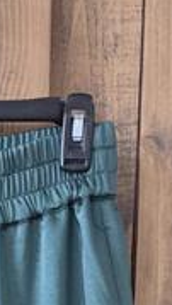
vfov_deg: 15.6
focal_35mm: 105
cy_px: 630
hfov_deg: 11.4
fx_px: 849
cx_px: -30
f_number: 1.4
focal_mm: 6.5
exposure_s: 1/120
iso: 1250
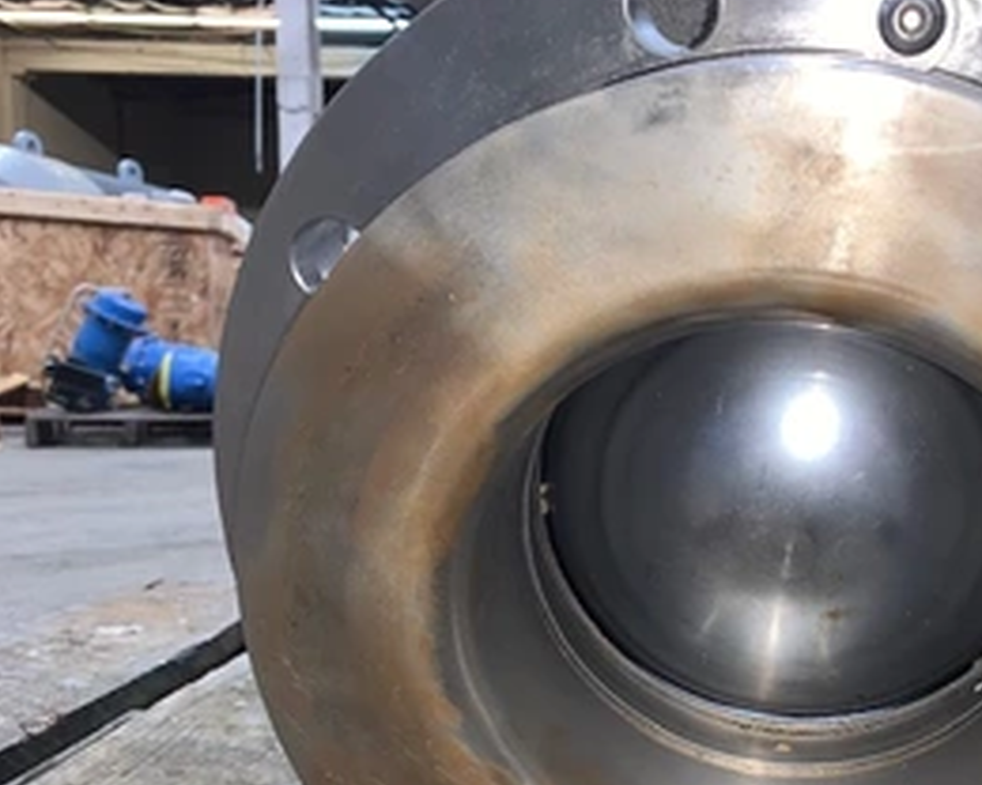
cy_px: 536
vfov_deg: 37.7
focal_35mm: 39
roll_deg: -1.0
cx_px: 752
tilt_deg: -7.4
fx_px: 1133
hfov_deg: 45.0
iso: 25
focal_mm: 4.25
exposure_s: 1/13
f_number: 1.8
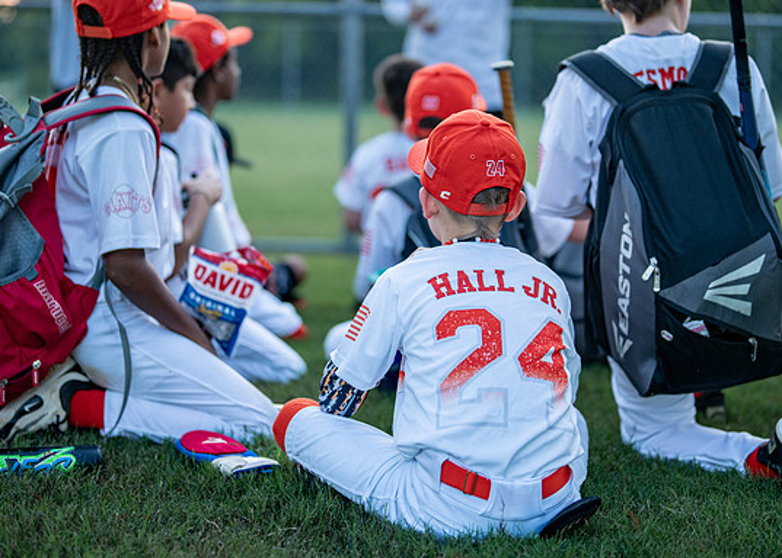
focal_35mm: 69
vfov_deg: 20.6
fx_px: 1532
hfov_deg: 28.6
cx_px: 417
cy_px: 240
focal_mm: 50
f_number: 1.2
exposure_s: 1/1600
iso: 250
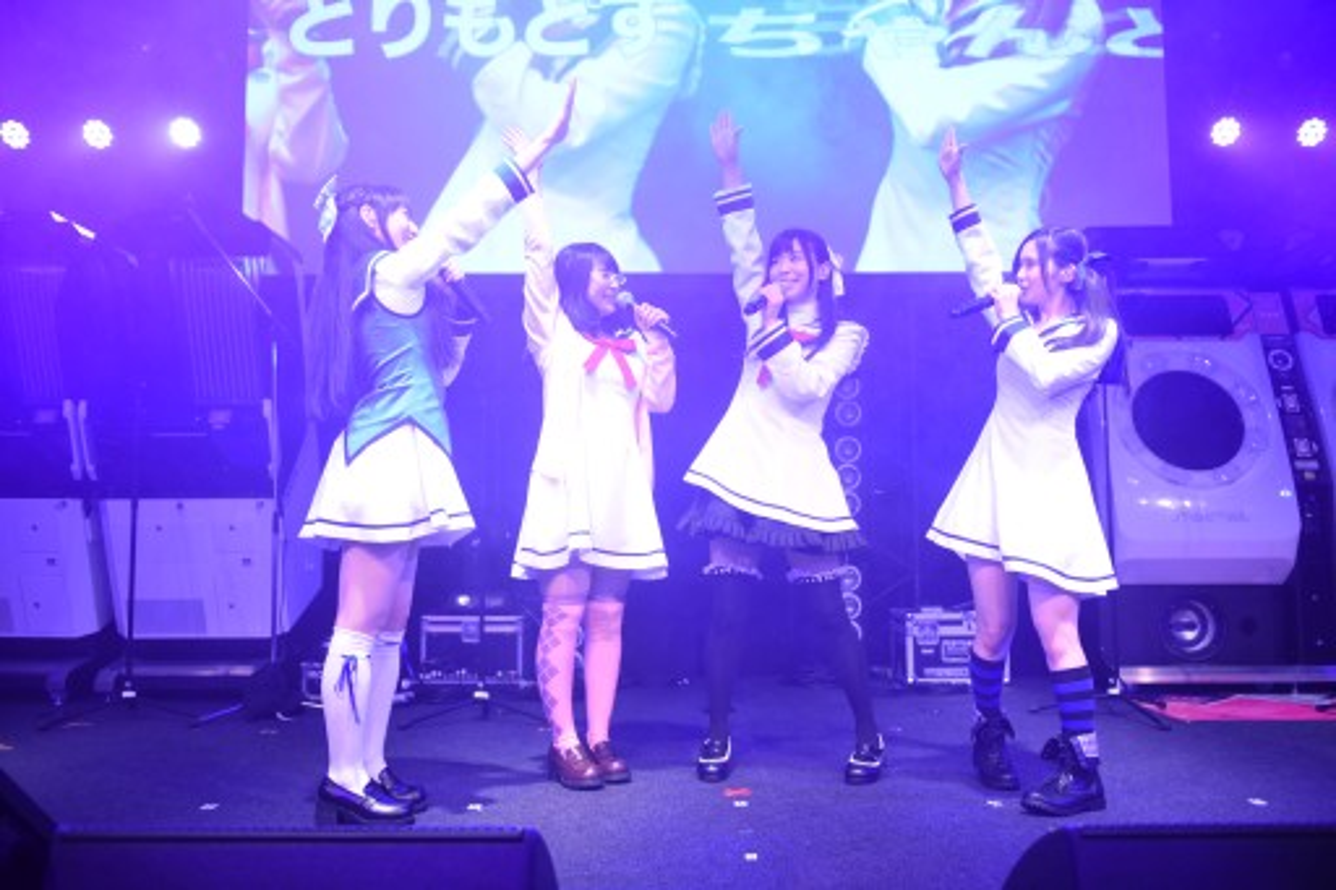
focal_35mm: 34
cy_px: 445
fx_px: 1261
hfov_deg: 55.8
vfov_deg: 38.9
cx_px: 668
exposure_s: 1/200
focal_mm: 34
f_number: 2.8
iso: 1250
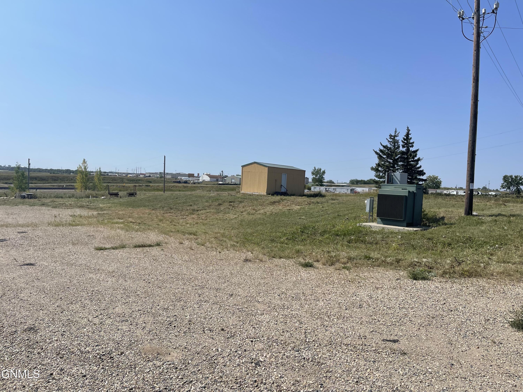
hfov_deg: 69.4
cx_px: 262
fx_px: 378
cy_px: 196
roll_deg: -2.6
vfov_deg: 54.9
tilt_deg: -2.6
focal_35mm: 25
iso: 32
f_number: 1.6
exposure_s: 1/6250
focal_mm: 5.1
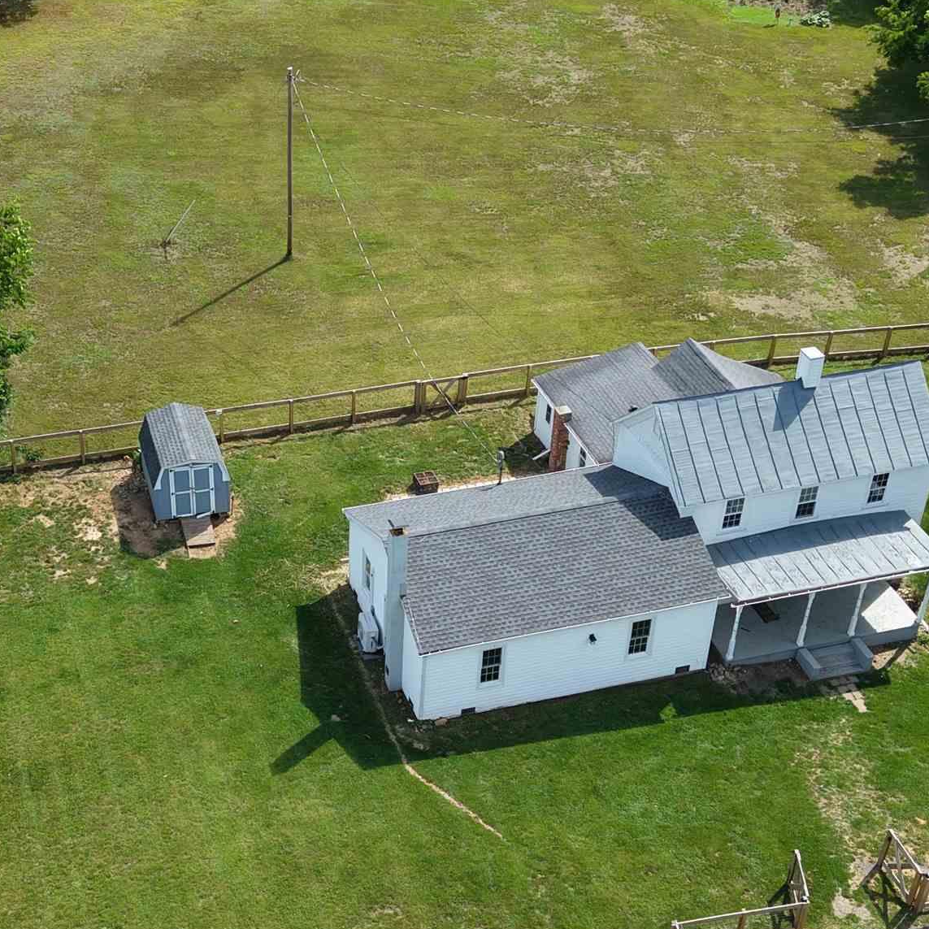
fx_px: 1731
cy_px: 655
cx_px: 293
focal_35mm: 57
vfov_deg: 29.7
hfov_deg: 29.8
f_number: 1.8
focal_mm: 8.67
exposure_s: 1/40
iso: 100
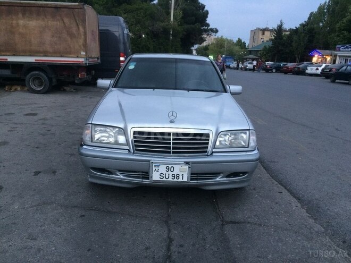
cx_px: 176
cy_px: 132
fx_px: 294
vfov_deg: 48.2
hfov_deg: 61.7
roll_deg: -2.1
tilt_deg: -15.9
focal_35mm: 29
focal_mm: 4.15
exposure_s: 1/33
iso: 125
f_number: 2.2
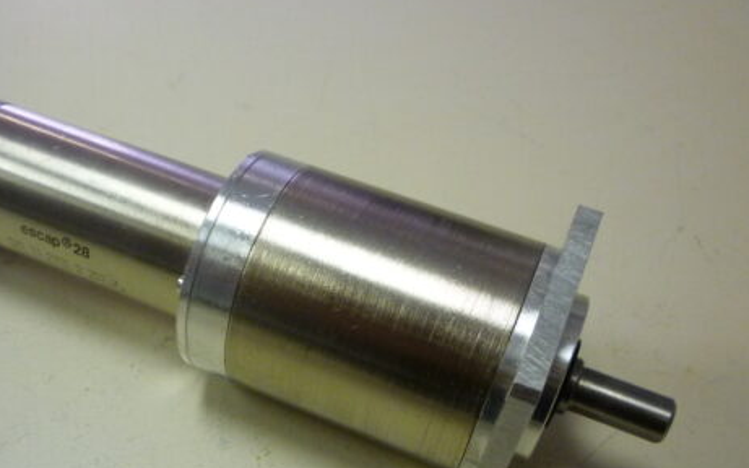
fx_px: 816
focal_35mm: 40
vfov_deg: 31.7
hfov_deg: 48.6
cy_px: 322
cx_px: 265
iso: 320
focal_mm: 5.2
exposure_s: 1/30
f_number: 3.3
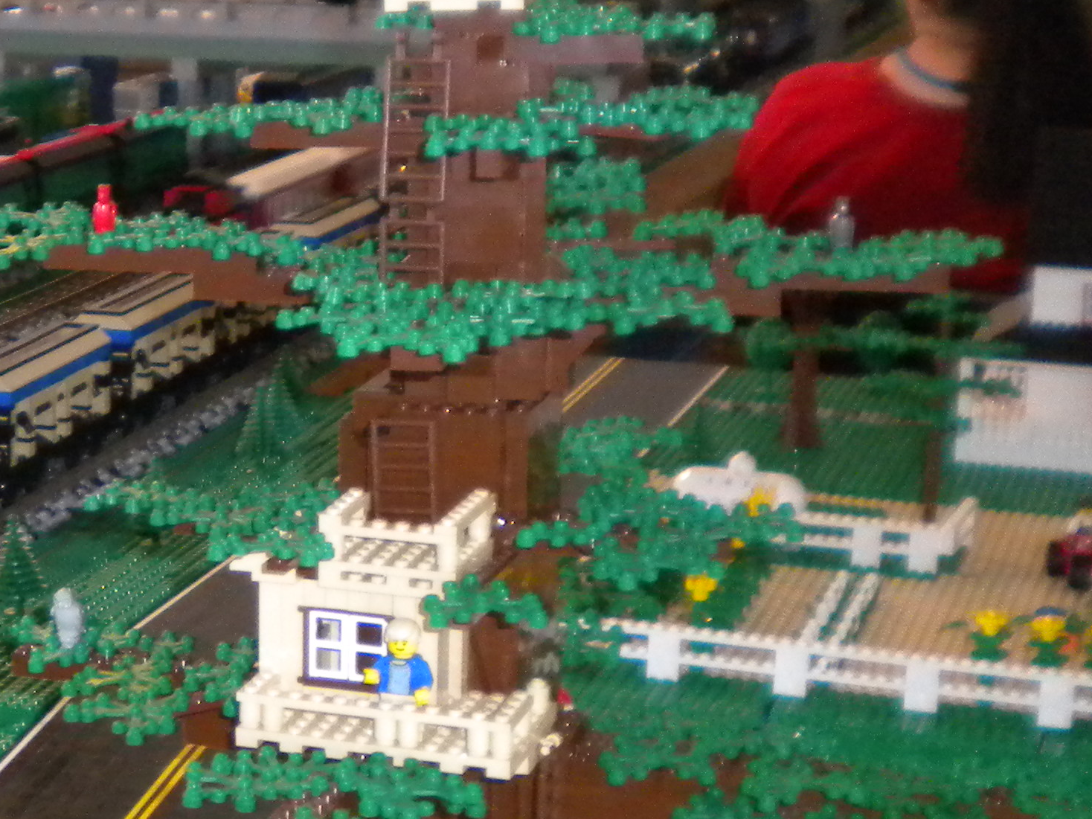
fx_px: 2745
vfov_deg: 17.0
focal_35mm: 87
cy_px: 484
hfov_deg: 21.4
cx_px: -97
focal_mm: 6.3
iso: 400
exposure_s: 1/30
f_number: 3.1
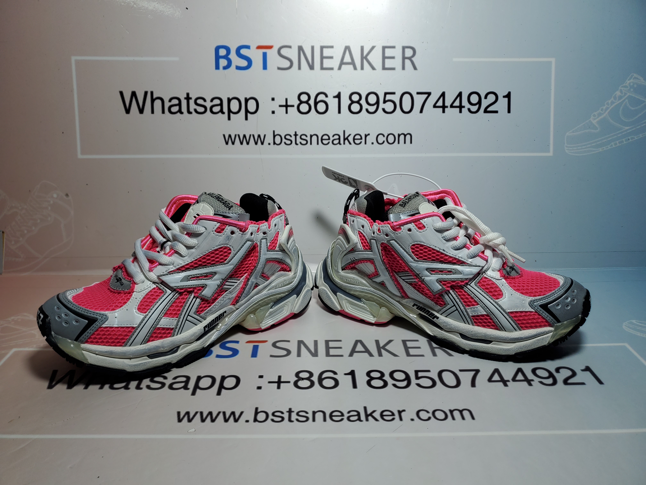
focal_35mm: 26
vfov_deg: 53.1
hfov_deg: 67.3
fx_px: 485
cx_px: 323
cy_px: 242
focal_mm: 4.3
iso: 50
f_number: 1.5
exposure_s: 1/957
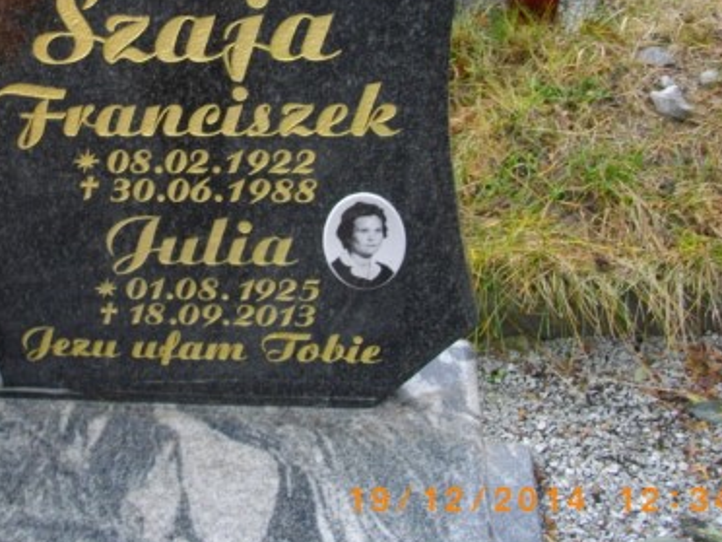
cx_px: 239
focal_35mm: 55
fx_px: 1147
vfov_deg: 26.2
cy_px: 134
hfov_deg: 34.6
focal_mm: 5.7
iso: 200
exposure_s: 1/80
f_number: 2.9
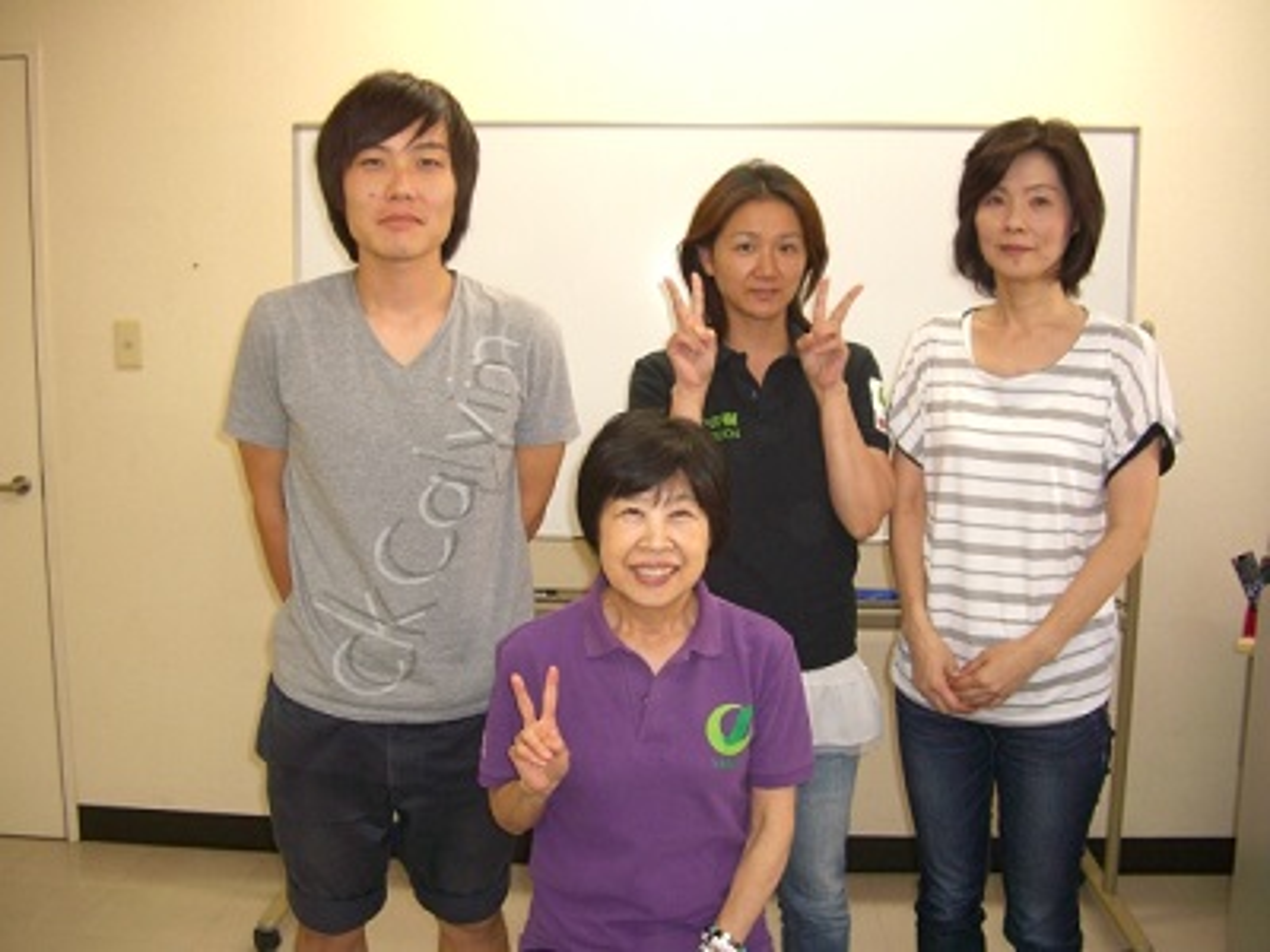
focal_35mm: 38
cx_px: 635
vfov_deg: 37.7
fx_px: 1394
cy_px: 476
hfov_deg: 49.0
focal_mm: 7.9
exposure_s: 1/60
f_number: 2.8
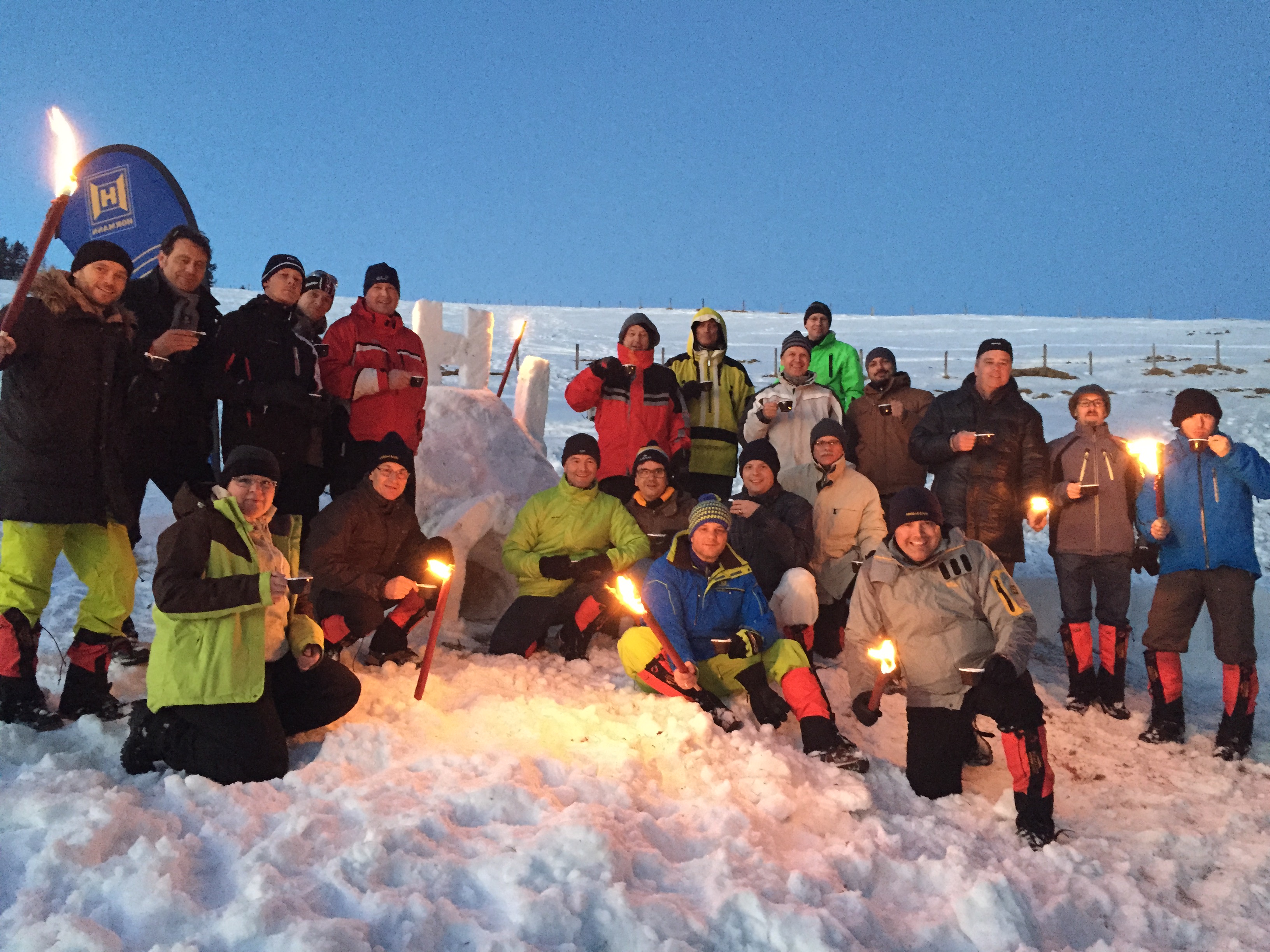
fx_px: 1064
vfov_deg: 48.2
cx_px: 635
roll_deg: +1.0
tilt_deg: +8.5
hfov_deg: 61.7
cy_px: 476
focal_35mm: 29
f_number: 2.2
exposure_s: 1/15
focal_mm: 4.15
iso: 320
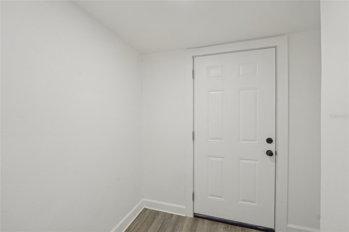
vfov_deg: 77.3
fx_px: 145
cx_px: 174
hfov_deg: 100.4
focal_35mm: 15
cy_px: 116
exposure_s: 1/30
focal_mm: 10
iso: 400
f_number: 8
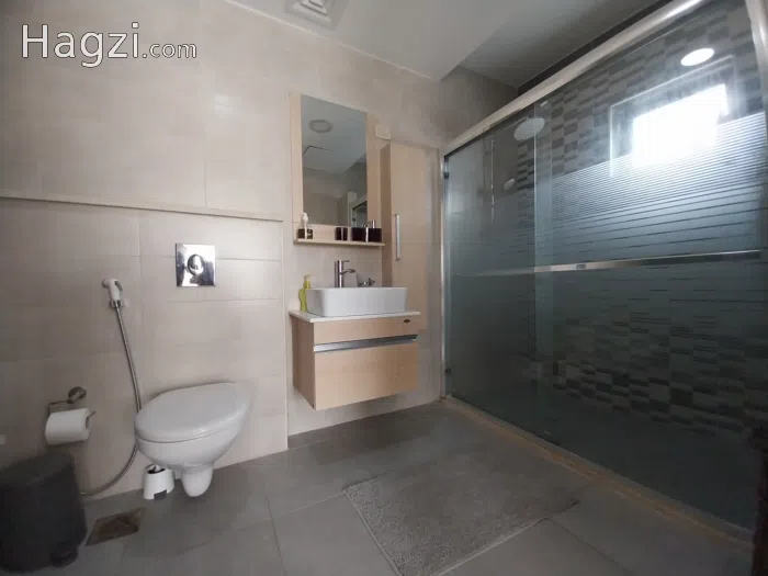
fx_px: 288
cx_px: 384
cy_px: 288
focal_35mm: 13
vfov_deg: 89.9
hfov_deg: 106.2
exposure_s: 1/33
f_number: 2.2
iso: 160
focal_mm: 1.3
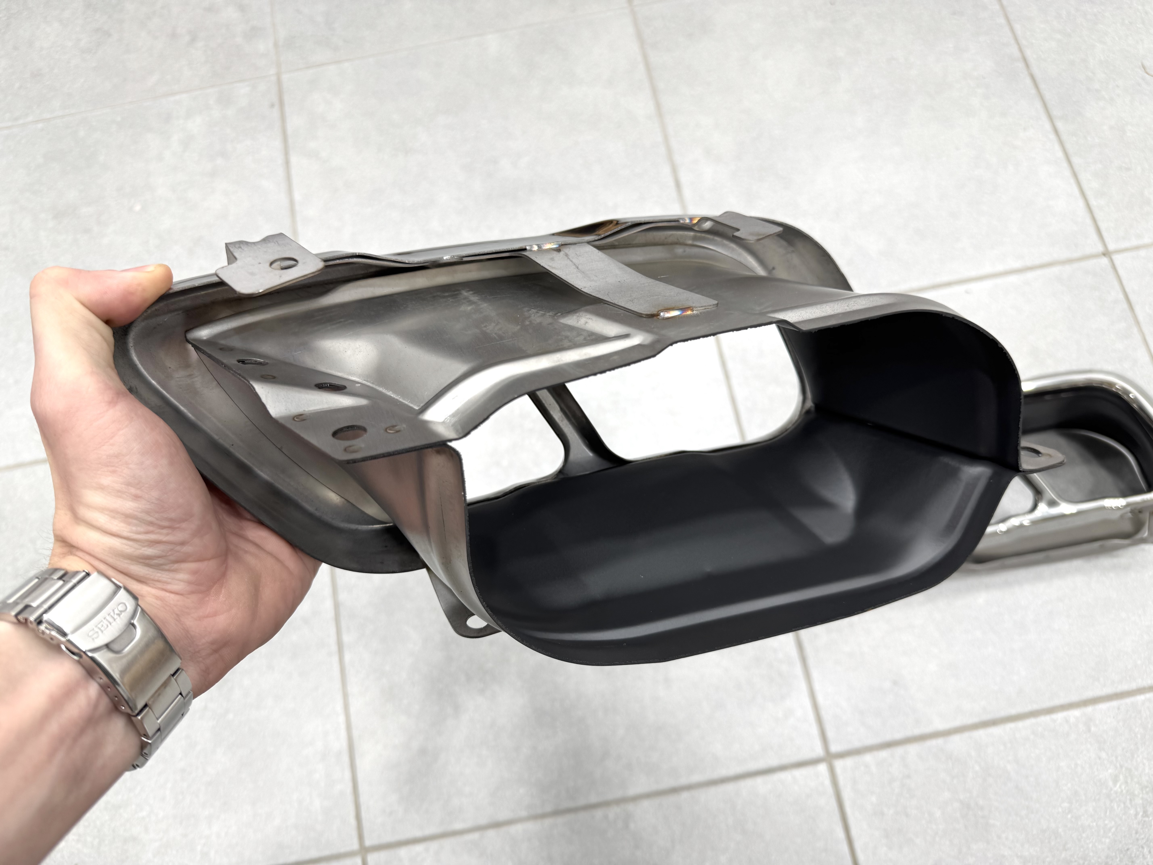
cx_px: 576
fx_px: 799
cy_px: 432
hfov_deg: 71.6
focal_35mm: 24
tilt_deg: -72.5
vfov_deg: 56.8
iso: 64
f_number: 1.78
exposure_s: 1/152
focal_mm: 6.76
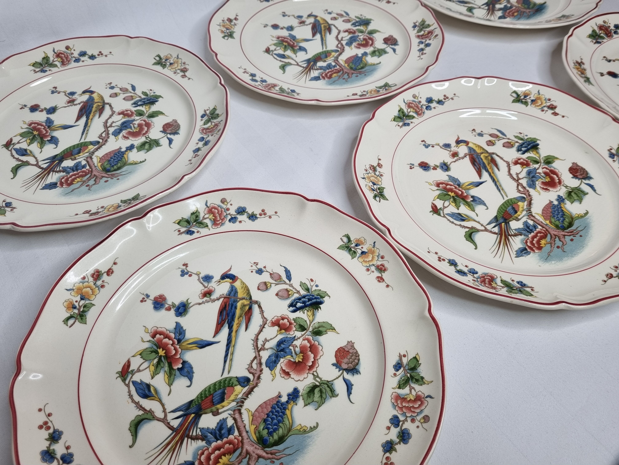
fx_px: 465
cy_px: 232
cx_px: 310
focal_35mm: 26
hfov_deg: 67.3
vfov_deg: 53.1
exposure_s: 1/112
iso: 50
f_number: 1.8
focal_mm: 5.4
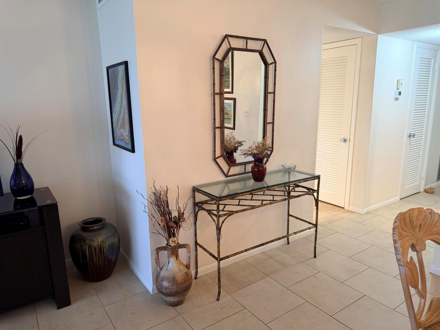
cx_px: 220
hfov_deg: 71.6
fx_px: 305
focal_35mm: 24
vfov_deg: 56.8
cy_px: 165
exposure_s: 1/60
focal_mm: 6.76
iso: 160
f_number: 1.78
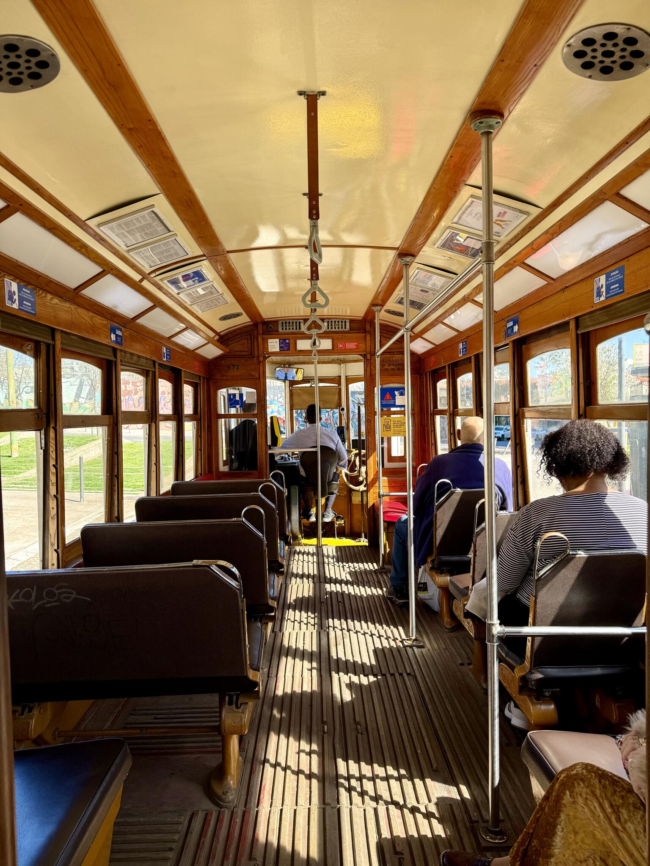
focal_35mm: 24
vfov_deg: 71.6
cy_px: 433
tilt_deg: -2.6
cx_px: 325
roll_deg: +1.2
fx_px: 601
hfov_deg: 56.8
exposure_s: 1/584
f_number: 1.78
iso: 80
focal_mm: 6.76
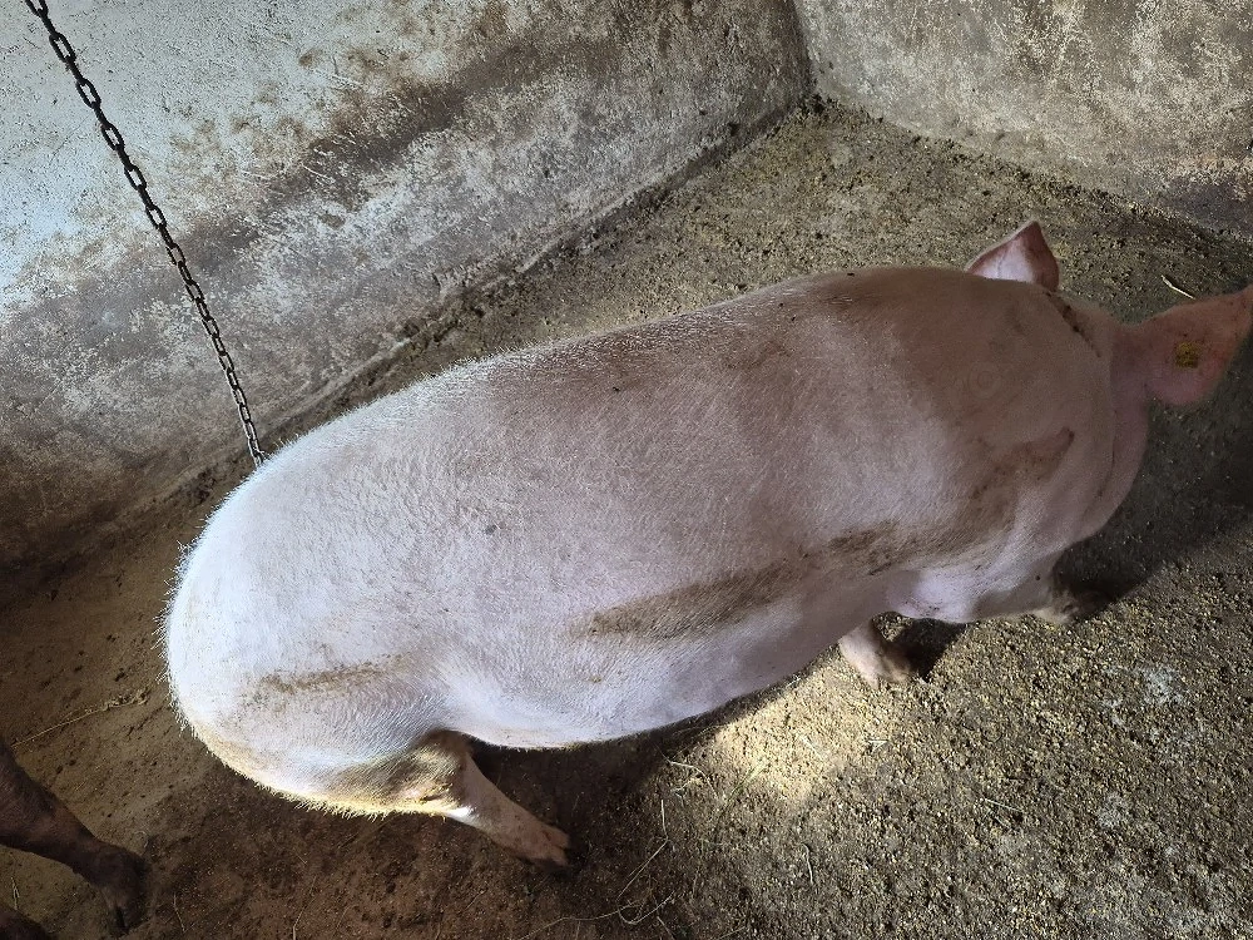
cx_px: 626
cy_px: 470
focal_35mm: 23
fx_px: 833
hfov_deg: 73.9
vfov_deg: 58.9
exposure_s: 1/182
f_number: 1.8
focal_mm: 5.4
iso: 200
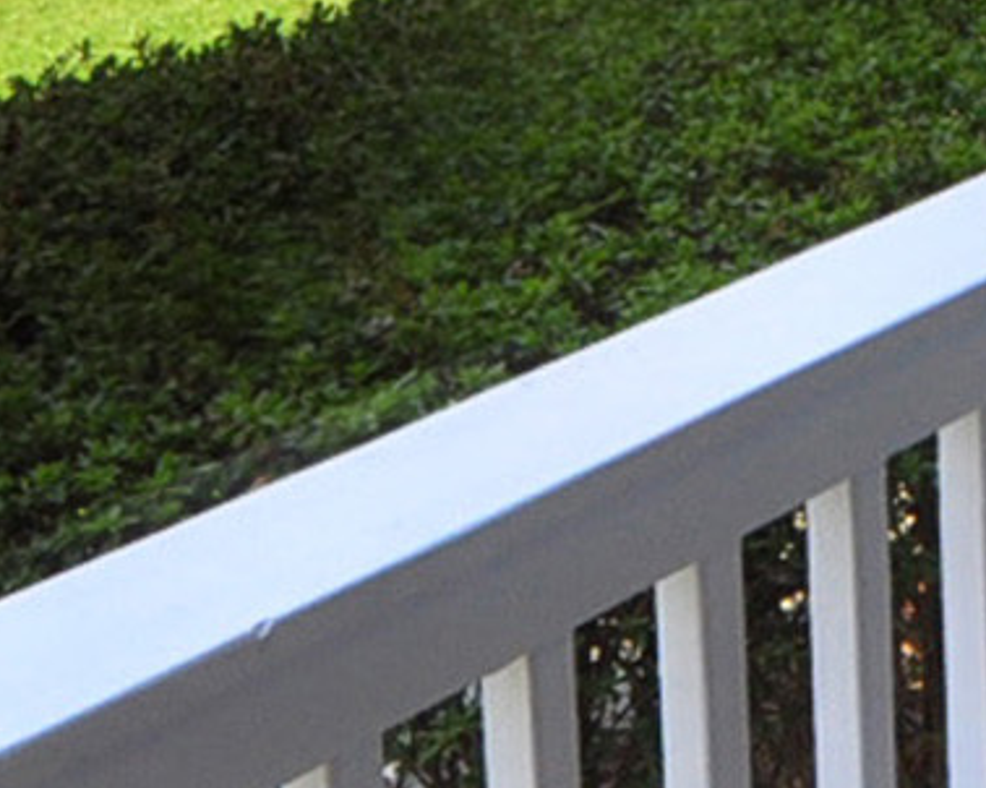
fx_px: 3150
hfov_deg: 16.9
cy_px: -433
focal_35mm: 108
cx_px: 1236
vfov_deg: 13.4
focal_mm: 10
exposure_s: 1/80
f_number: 7.1
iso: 250
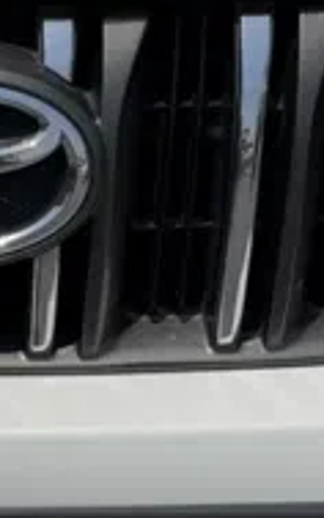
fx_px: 2602
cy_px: 1
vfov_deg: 11.3
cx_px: -99
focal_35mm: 184
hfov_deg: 7.1
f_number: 1.78
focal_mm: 6.76
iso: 80
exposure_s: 1/14286
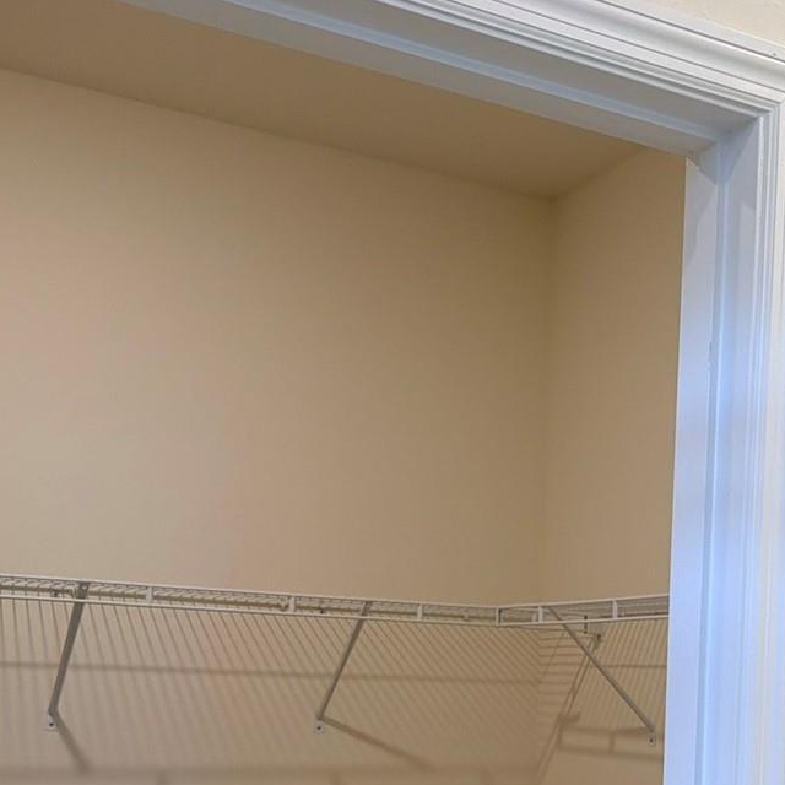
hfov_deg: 31.7
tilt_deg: -0.9
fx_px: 1360
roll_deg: -1.9
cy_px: 695
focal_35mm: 53
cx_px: 578
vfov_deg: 30.9
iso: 125
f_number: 1.78
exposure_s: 1/120
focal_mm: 6.76
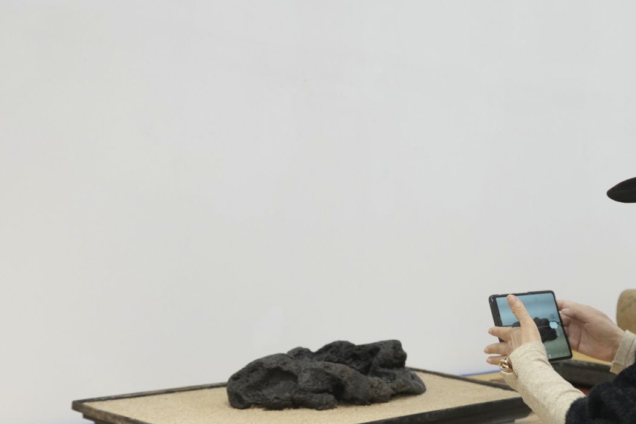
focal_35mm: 60
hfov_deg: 32.9
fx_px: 1060
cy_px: 306
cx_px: 453
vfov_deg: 22.5
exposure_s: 1/160
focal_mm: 35
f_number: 4
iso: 1600
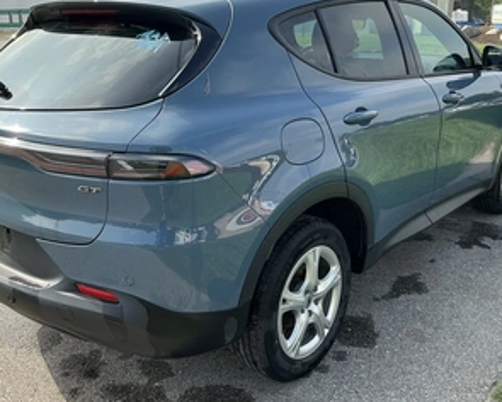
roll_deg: +1.6
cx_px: 242
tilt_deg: -12.7
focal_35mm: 37
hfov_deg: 49.1
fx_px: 550
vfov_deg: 40.1
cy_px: 175
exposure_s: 1/709
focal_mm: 3
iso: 25
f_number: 1.8
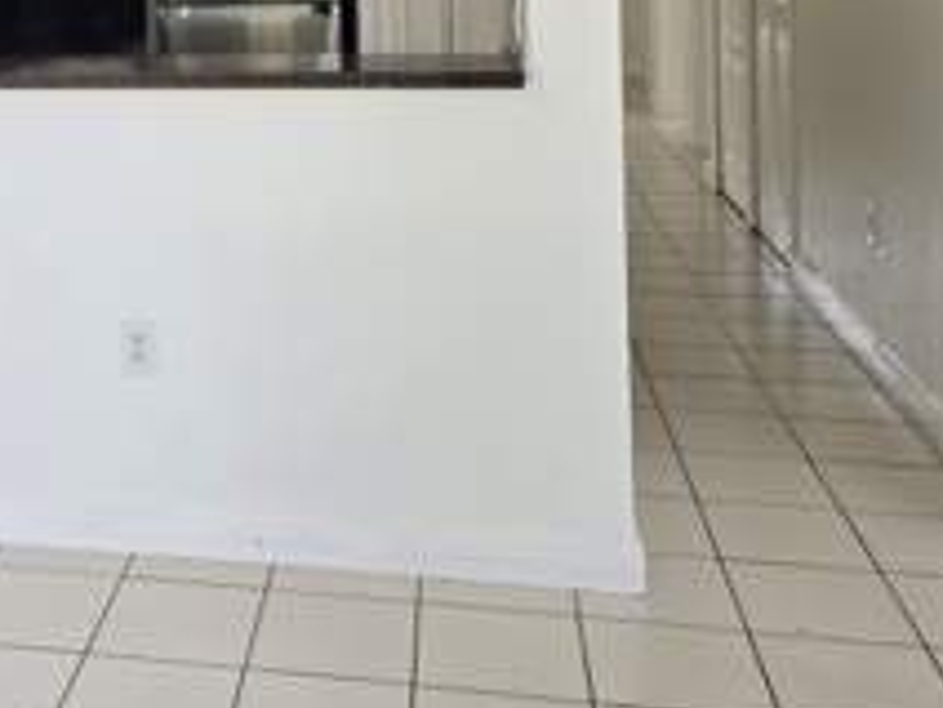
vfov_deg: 26.2
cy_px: -36
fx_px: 1417
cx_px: 120
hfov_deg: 35.0
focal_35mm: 52
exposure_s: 1/120
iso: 80
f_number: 1.8
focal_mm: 5.4
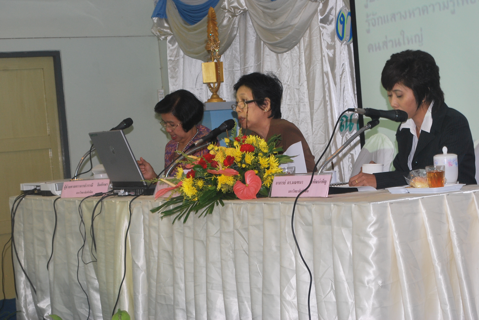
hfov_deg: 27.0
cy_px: 160
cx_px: 240
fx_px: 999
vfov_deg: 18.2
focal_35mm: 75
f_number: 8
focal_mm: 50
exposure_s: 1/15
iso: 400
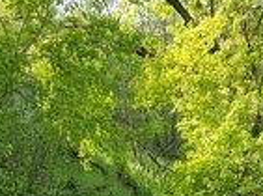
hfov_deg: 26.2
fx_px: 561
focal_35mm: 74
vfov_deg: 16.1
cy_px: 375
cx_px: 78
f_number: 2.2
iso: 50
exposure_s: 1/243
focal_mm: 2.2
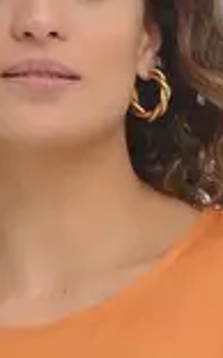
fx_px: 8901
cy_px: 459
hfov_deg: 1.4
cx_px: 134
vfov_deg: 2.3
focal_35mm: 912
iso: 200
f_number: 9
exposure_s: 1/160
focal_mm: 155
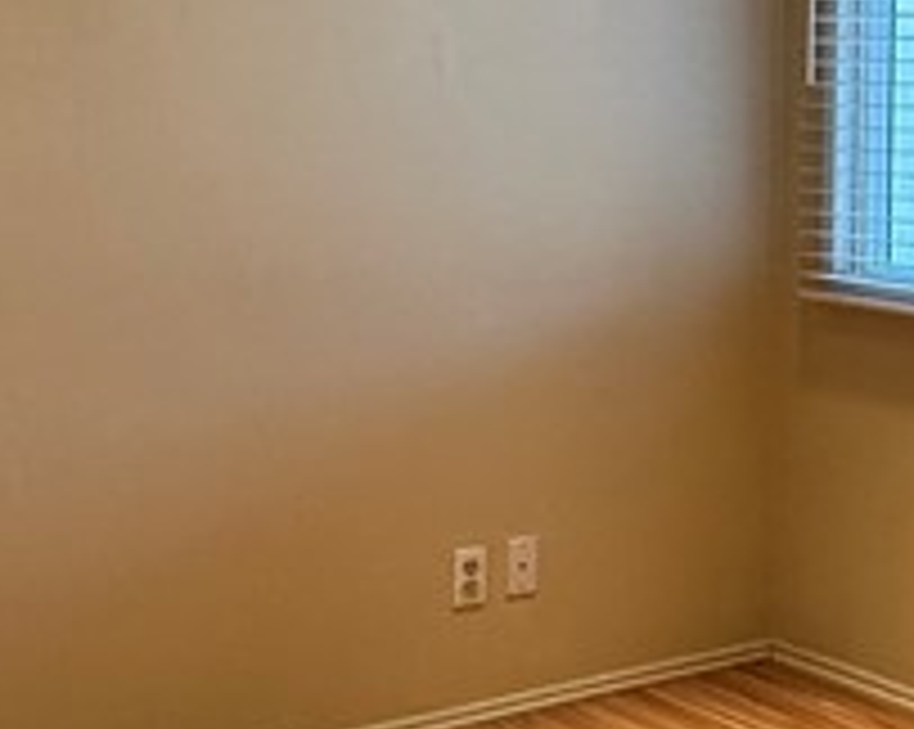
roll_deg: -1.1
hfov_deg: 27.1
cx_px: 720
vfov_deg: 22.1
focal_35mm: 69
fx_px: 1865
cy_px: 315
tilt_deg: -6.7
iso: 160
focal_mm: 2.22
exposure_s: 1/120
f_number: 2.2
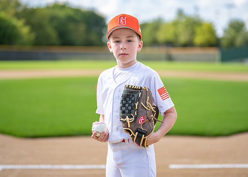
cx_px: 132
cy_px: 86
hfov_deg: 30.5
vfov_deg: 22.0
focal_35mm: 65
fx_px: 455
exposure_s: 1/4000
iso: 100
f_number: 1.2
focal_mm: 50
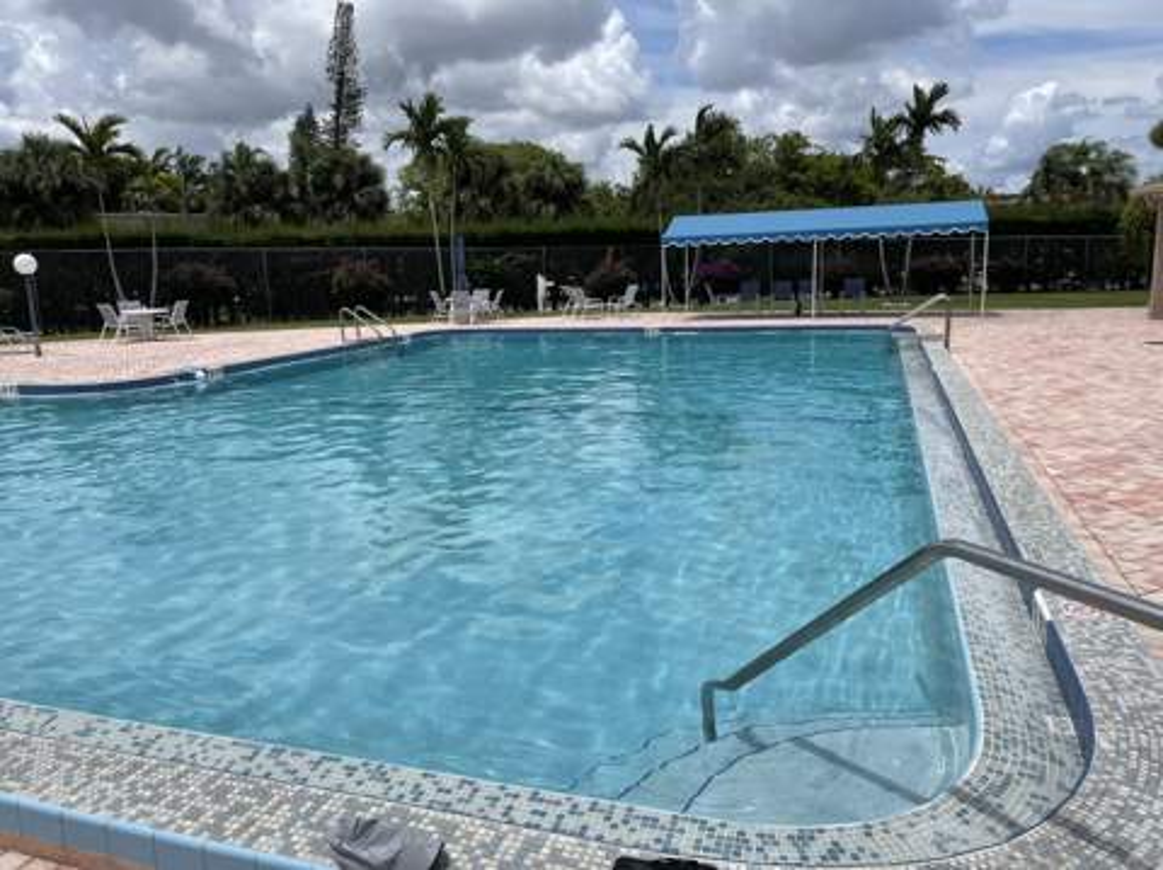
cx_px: 582
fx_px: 873
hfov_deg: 67.4
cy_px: 435
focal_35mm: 26
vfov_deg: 53.0
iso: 32
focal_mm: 4.2
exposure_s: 1/6494
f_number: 1.6
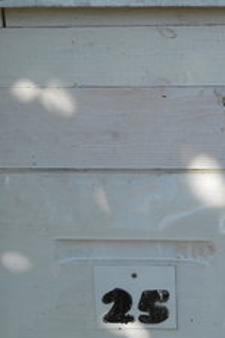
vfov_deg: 31.0
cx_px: 188
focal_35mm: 65
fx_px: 610
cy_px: 165
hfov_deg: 20.6
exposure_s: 1/160
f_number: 5.5
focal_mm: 6.72
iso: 80
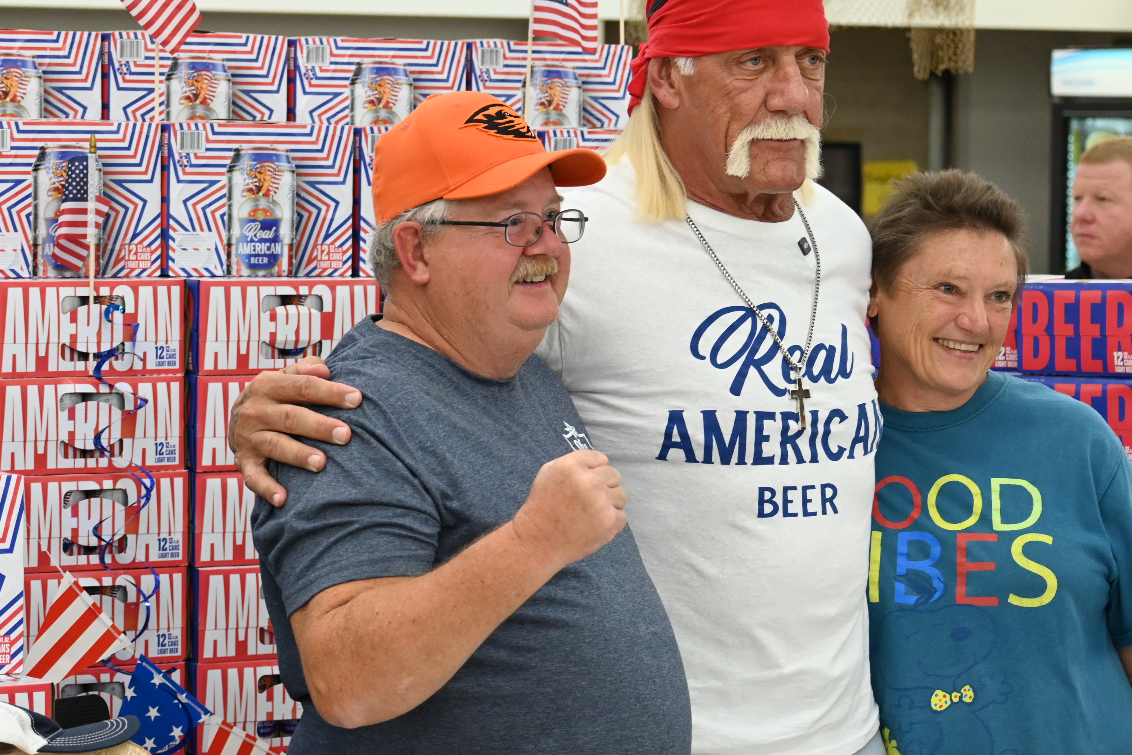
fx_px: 4119
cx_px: 392
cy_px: 307
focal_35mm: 131
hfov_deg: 15.6
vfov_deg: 10.5
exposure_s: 1/125
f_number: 4.8
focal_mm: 62
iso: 1400
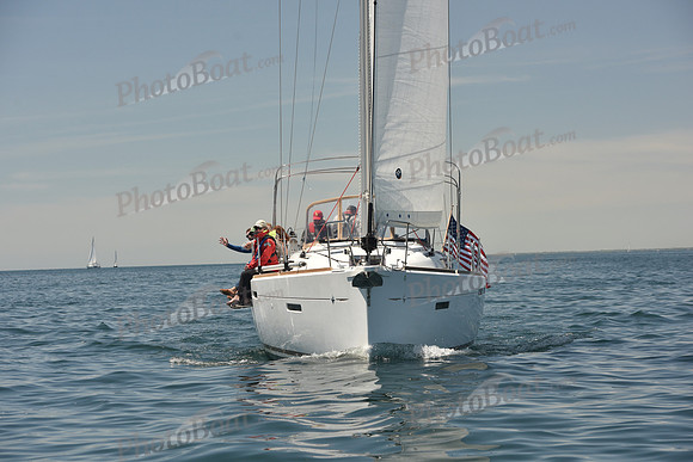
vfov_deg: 14.0
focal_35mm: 98
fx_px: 1887
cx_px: 346
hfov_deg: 20.8
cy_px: 231
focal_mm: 98
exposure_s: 1/800
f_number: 6.3
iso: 250
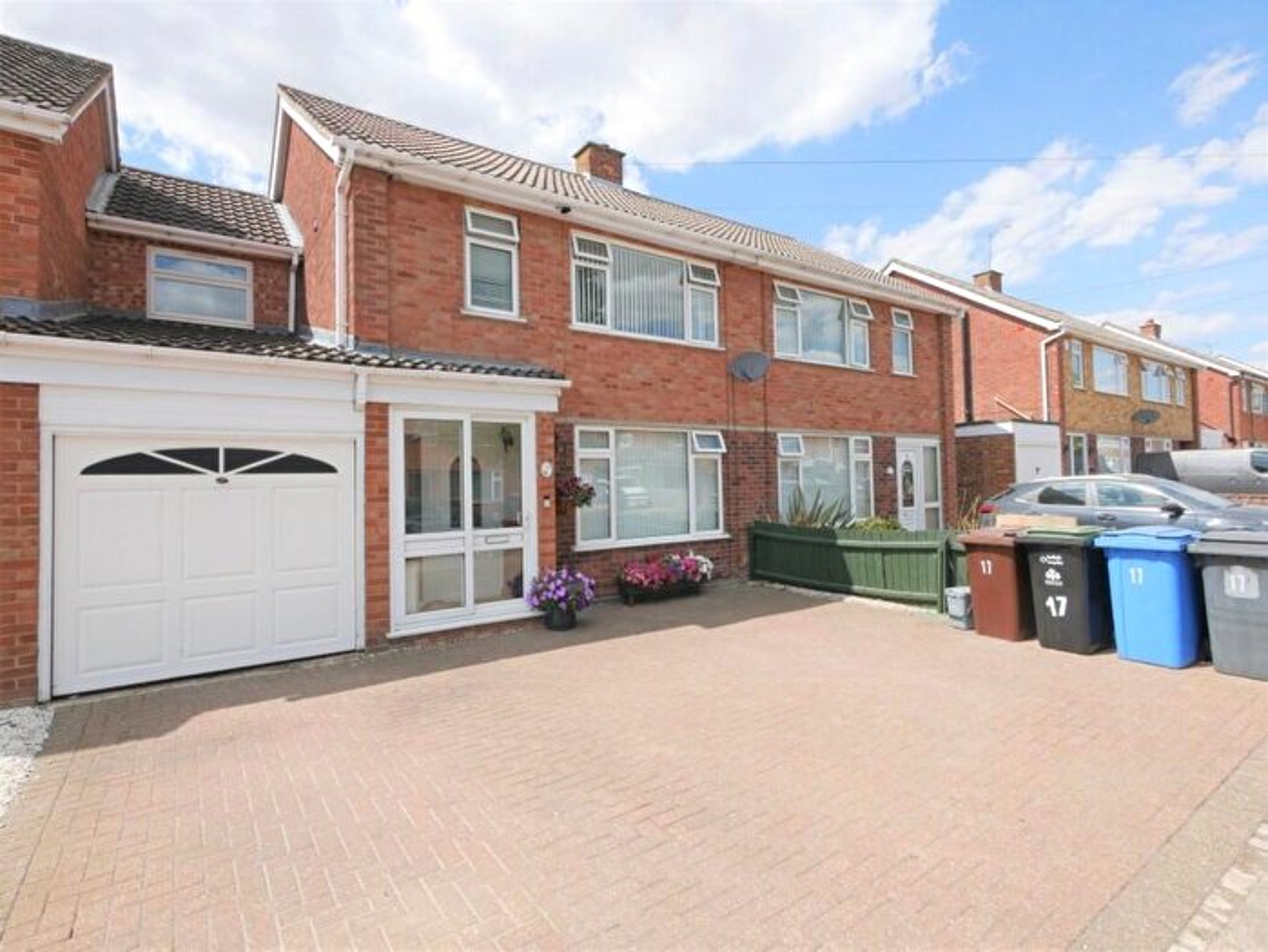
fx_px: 660
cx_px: 634
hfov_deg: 87.7
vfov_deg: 71.6
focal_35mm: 18
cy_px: 476
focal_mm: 9
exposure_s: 1/320
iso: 200
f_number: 7.1
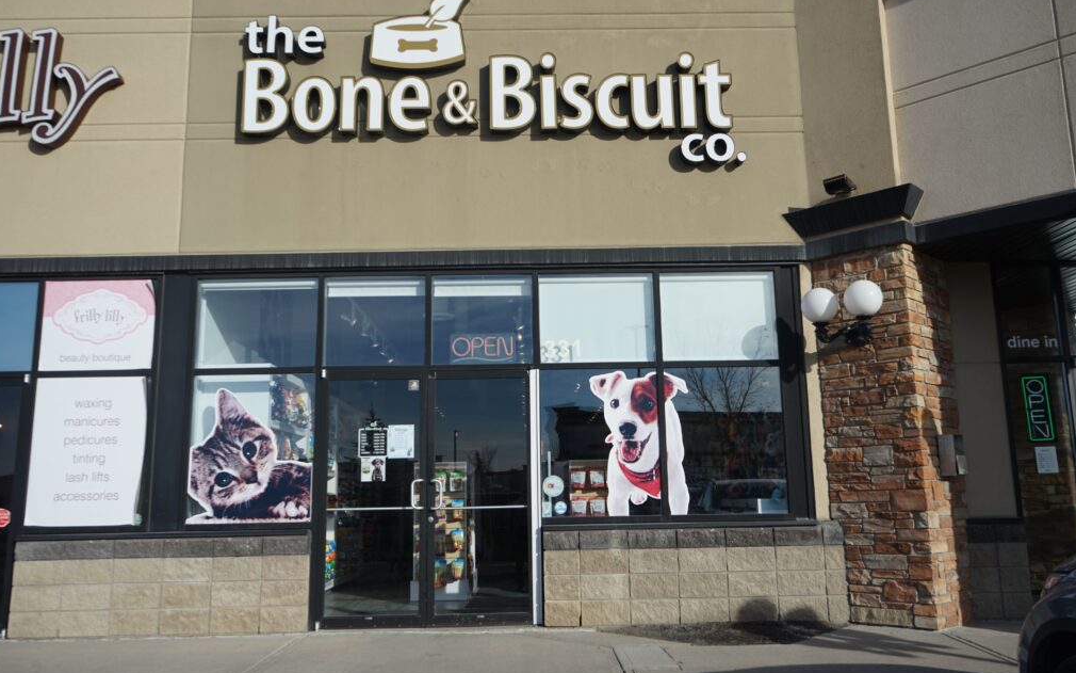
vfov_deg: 40.6
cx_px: 540
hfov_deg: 61.2
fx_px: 909
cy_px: 318
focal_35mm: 31
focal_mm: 30
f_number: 9
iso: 100
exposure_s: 1/400
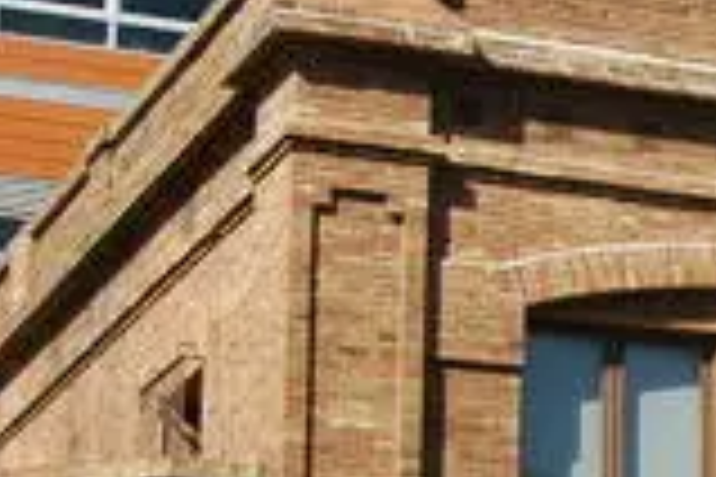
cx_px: 1166
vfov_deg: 8.6
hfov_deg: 12.2
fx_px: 3142
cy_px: 592
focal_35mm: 158
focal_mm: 28
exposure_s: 1/400
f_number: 9
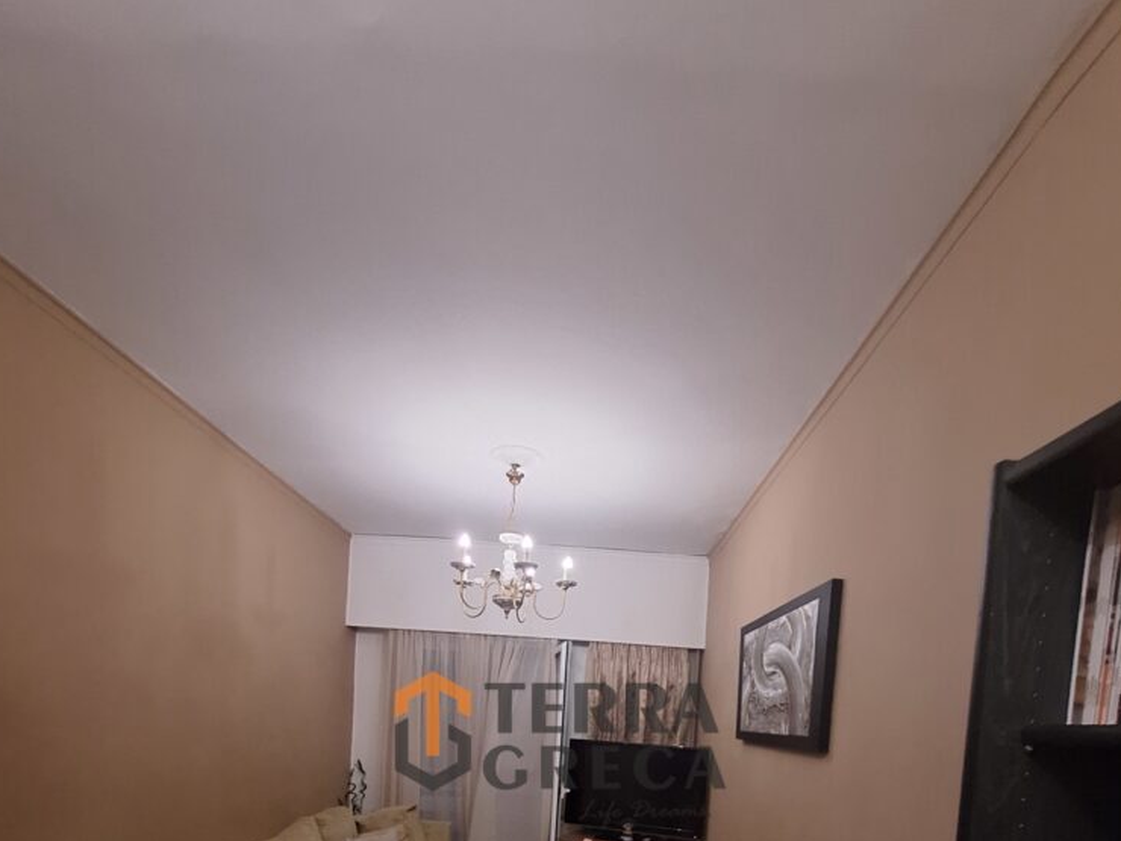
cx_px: 560
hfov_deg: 87.8
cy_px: 750
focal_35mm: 18
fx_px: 583
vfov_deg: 61.0
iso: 640
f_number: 2.2
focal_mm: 1.74
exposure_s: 1/20
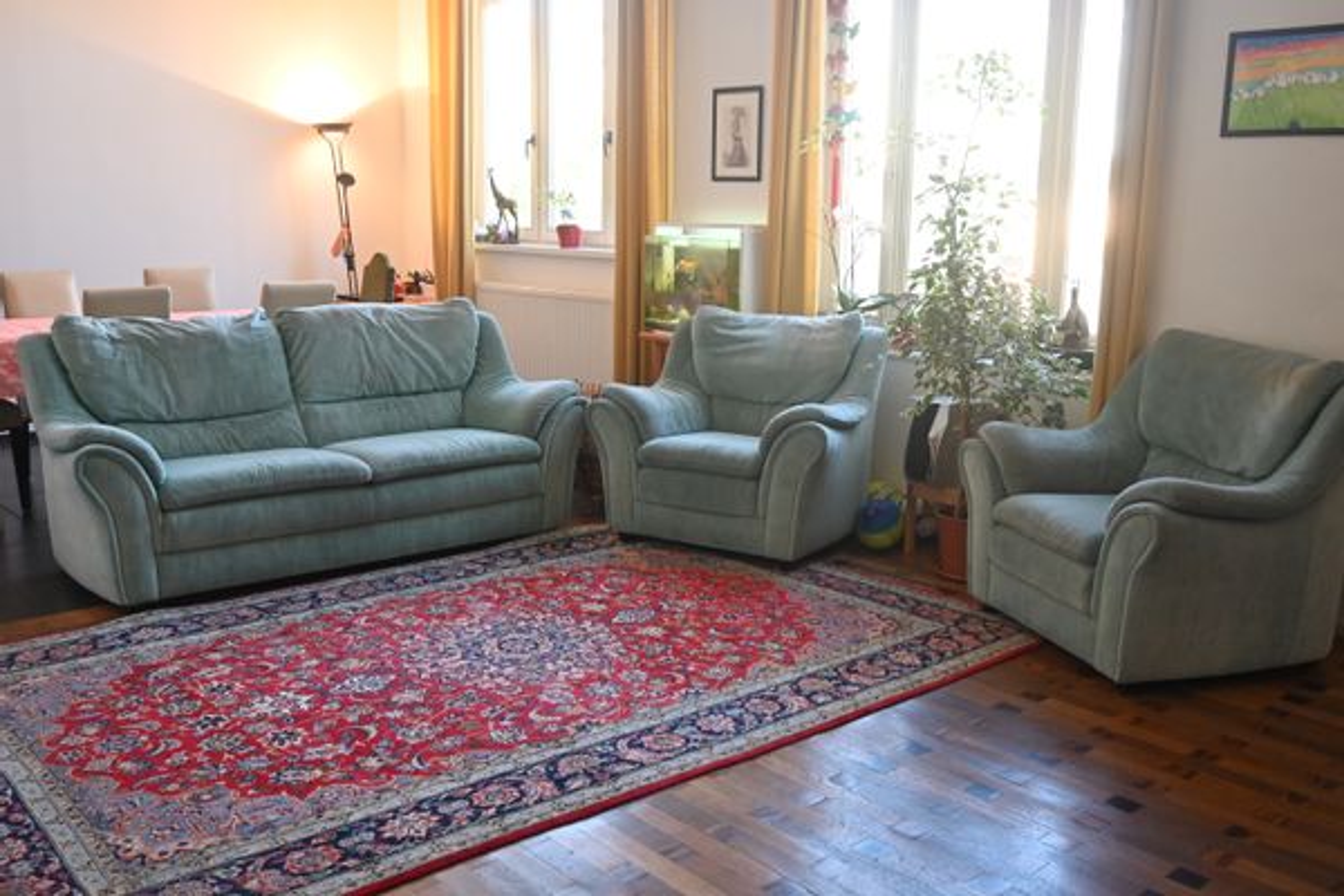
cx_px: 672
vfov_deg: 40.0
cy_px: 448
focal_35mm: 33
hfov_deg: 57.2
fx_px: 1232
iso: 1000
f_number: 4
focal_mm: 22
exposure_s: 1/125
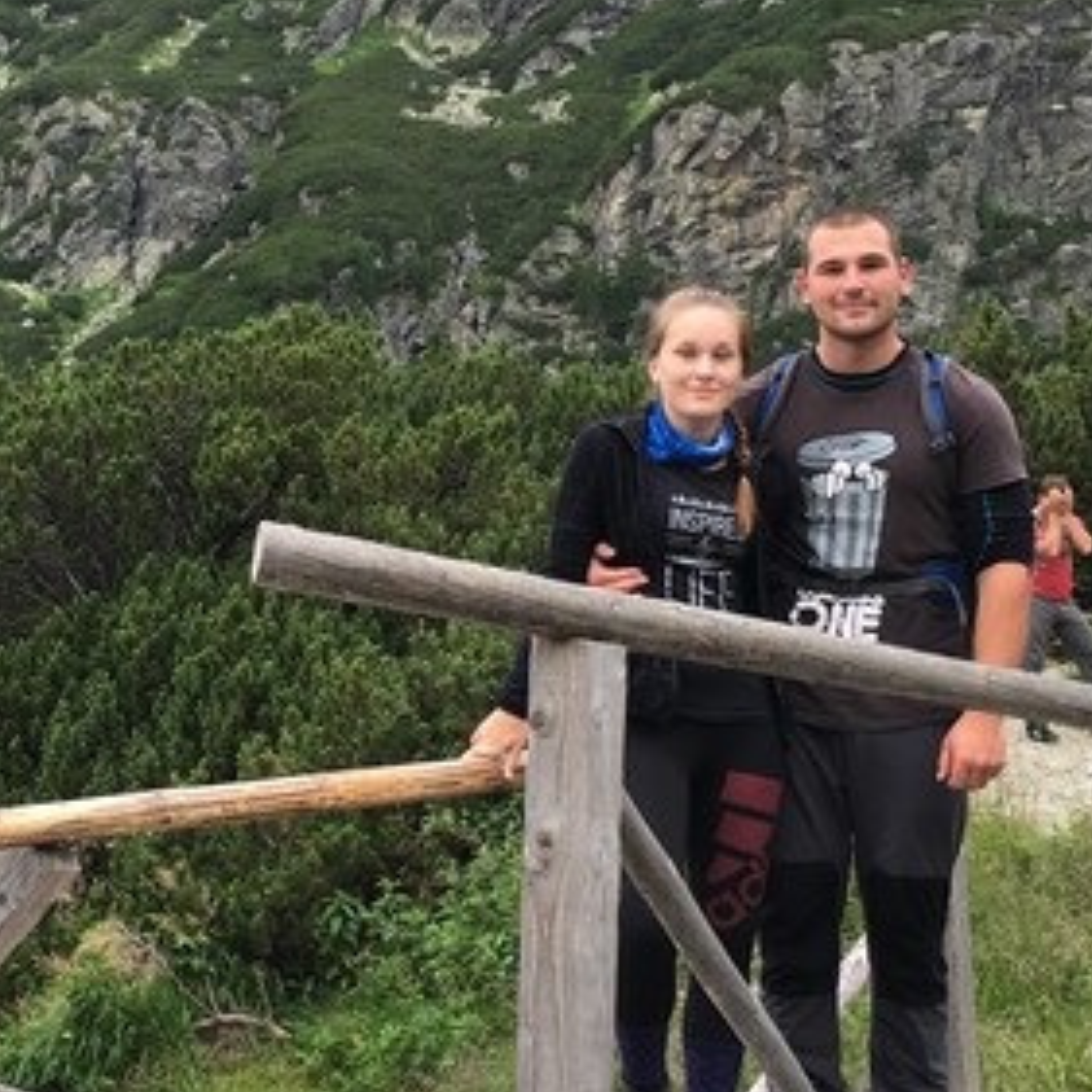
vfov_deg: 23.6
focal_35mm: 73
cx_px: 175
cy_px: 408
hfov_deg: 23.2
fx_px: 2605
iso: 25
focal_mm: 4.15
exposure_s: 1/150
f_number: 2.2
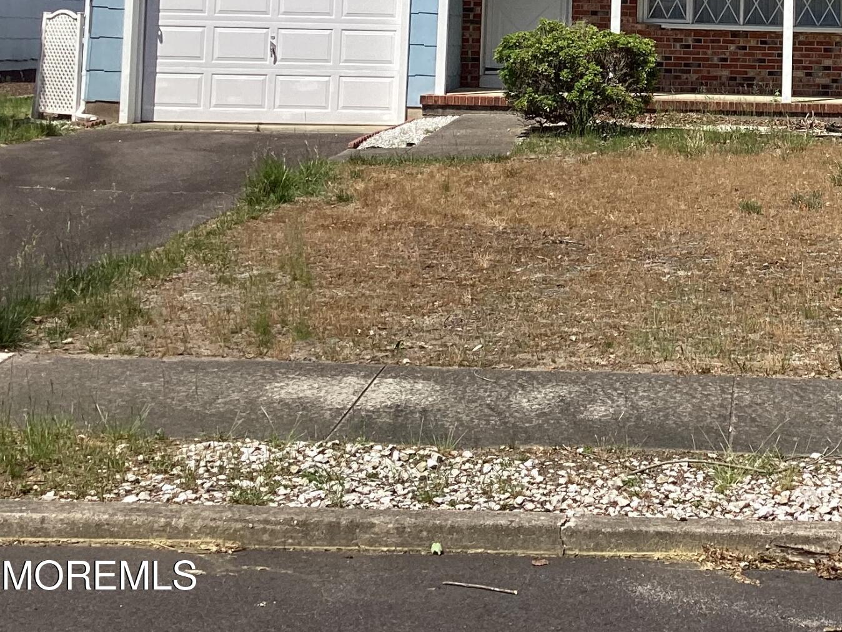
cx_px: 807
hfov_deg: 26.9
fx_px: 1678
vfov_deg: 20.3
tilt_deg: +2.7
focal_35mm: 69
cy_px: -63
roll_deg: -0.9
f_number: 2.4
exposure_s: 1/1253
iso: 25
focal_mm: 3.3
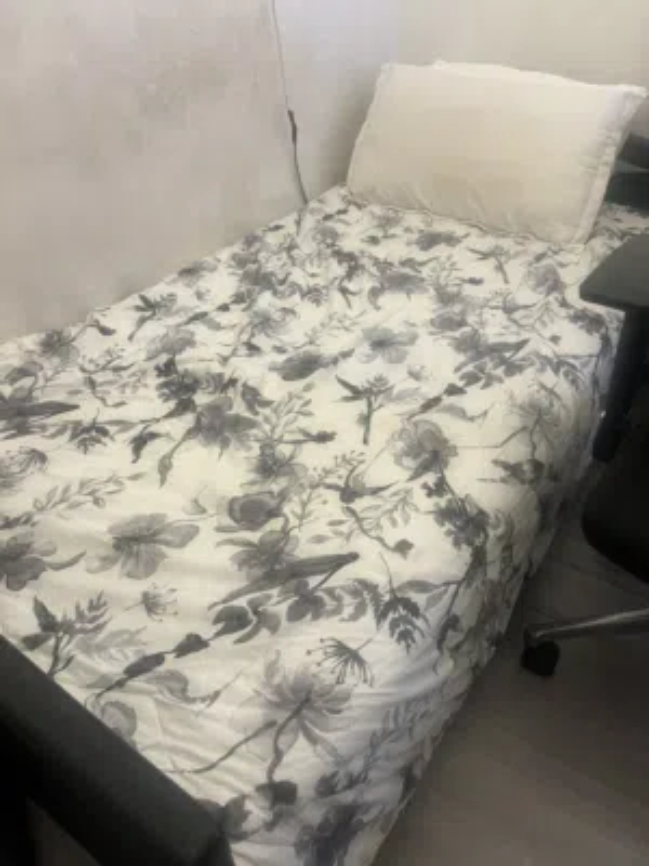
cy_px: 433
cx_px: 324
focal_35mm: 26
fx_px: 650
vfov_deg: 67.3
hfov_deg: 53.1
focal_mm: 5.7
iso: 320
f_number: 1.5
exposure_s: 1/50
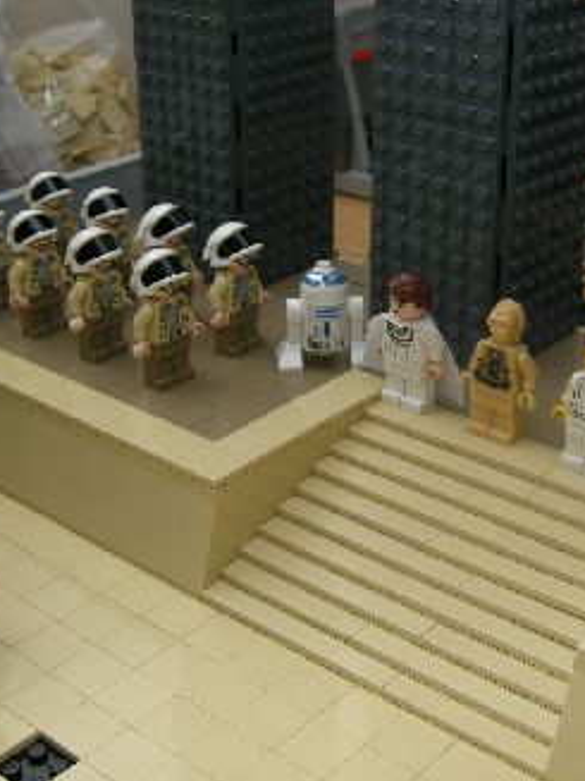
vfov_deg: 34.9
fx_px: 1240
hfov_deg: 26.5
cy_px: 407
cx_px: 368
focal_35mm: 55
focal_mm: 7.5
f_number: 2.7
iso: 64
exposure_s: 1/60
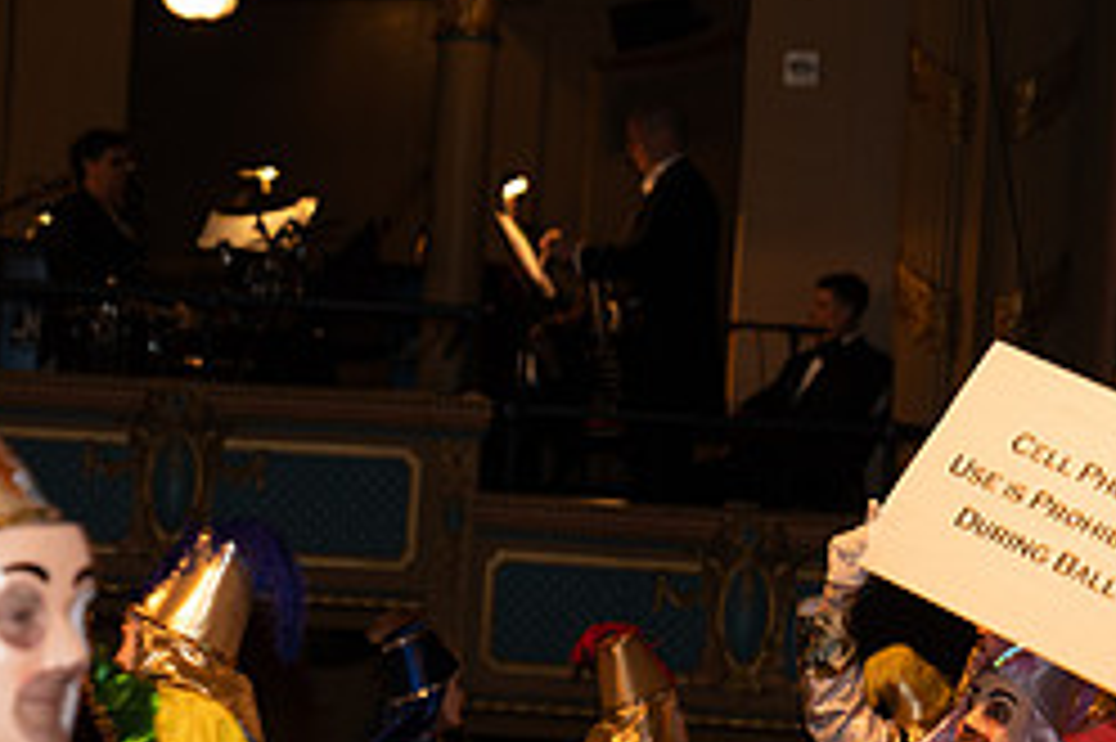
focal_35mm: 164
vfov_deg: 8.3
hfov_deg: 12.5
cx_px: 194
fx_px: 5080
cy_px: 798
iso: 640
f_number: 3.2
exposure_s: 1/100
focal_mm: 70
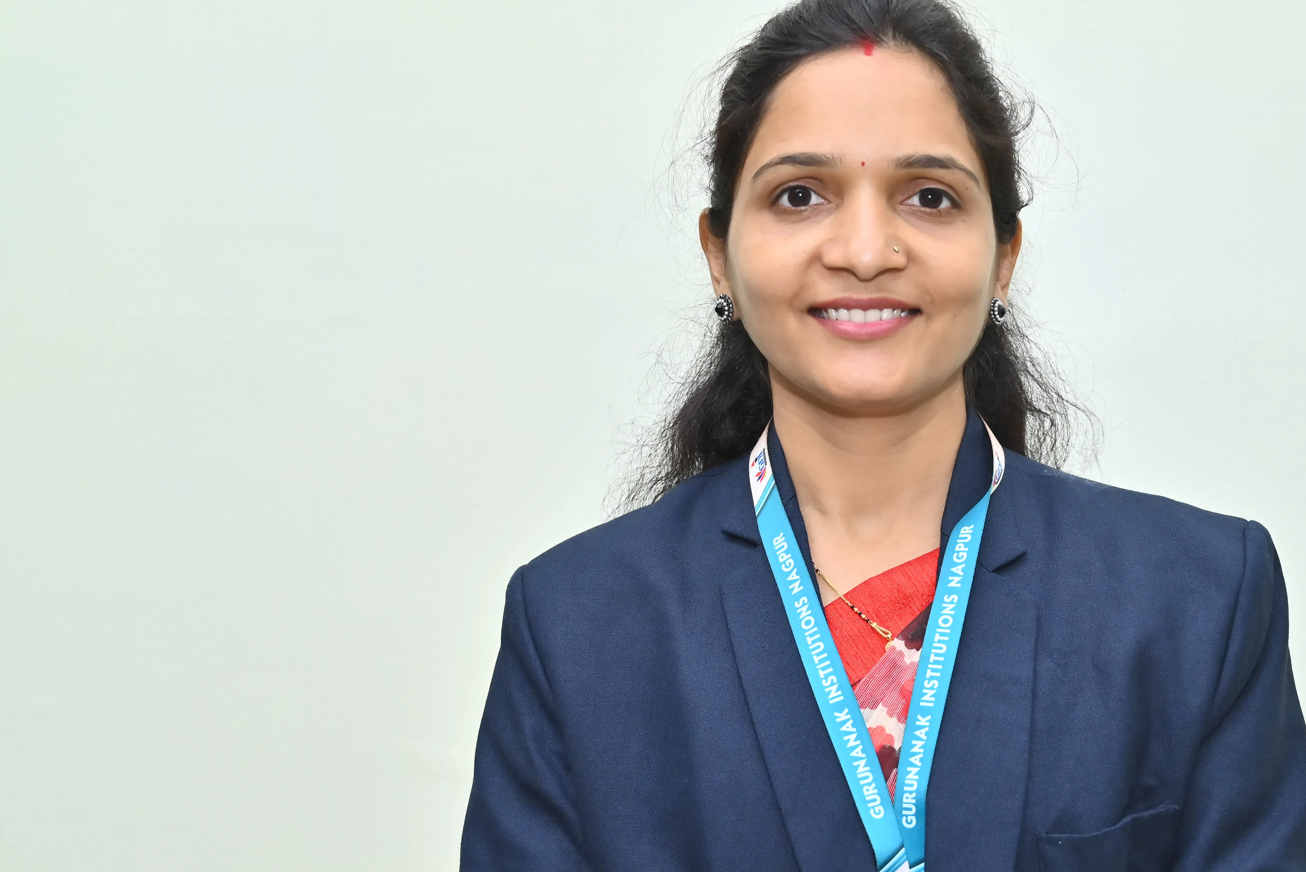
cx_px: 883
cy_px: 538
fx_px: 2141
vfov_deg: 23.0
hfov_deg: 33.6
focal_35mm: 59
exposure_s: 1/100
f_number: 4.5
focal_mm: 42
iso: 320
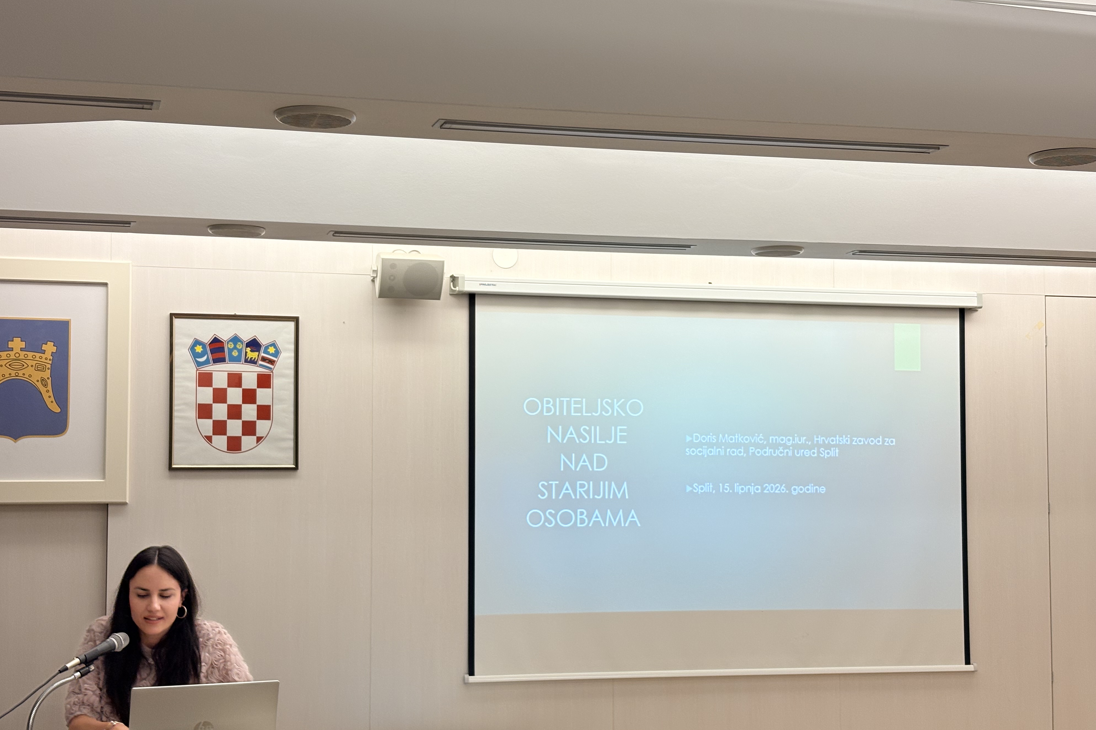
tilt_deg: +3.1
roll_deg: +0.4
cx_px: 539
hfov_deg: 36.2
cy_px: 396
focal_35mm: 55
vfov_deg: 24.6
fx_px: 1674
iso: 32
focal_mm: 5.96
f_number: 1.6
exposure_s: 1/50
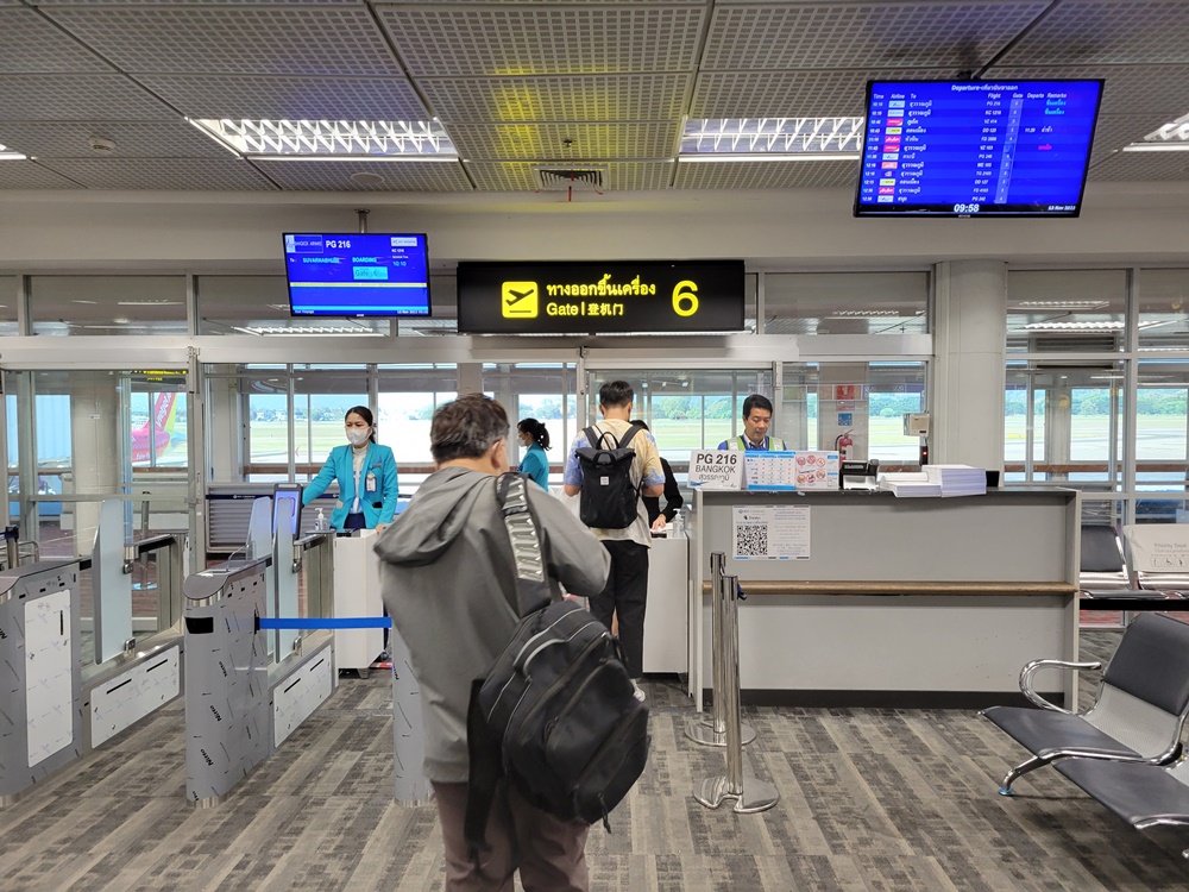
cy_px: 446
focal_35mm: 26
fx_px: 893
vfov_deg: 53.1
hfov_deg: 67.3
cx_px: 594
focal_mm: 5.4
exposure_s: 1/50
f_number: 1.8
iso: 200
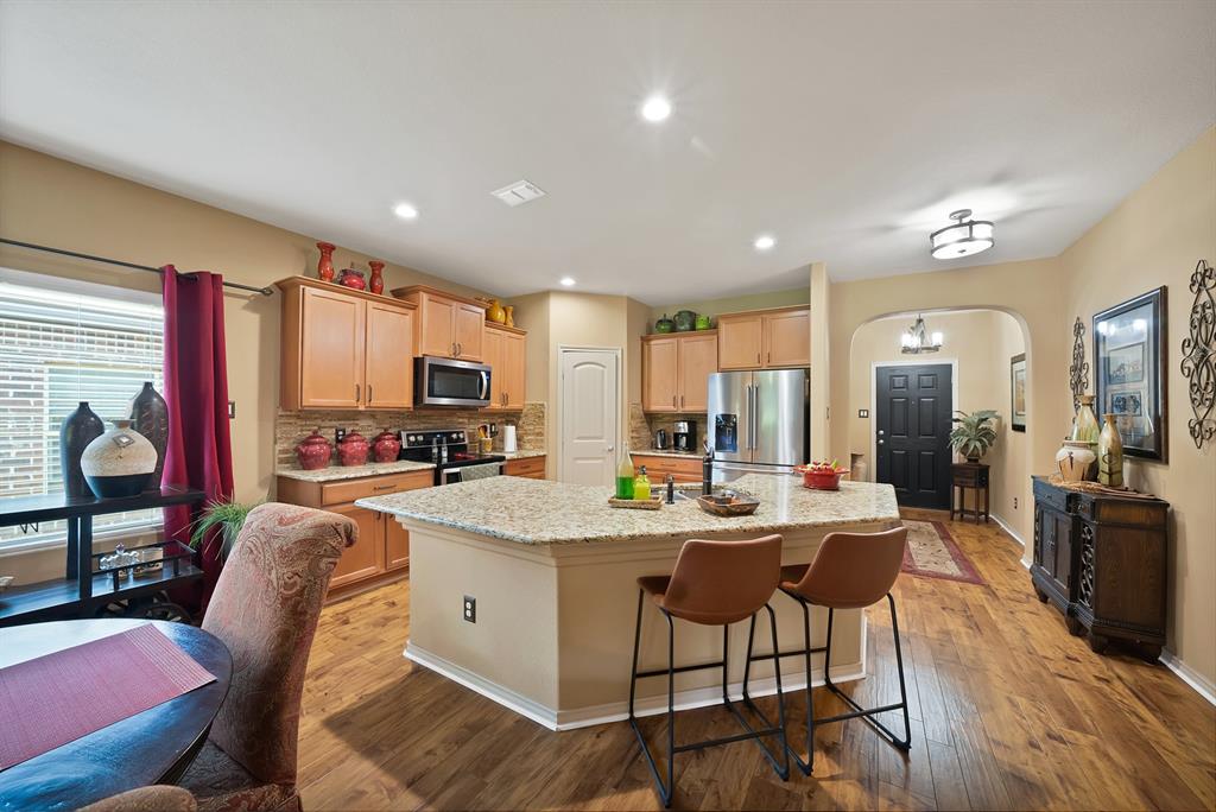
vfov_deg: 90.1
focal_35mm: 12
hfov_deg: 112.6
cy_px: 406
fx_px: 406
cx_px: 608
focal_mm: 12
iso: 640
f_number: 9
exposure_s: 1/1.25
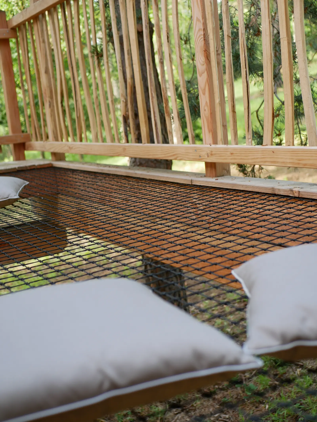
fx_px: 610
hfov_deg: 29.1
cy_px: 211
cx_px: 158
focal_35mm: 50
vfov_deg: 38.2
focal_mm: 25
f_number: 2.2
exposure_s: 1/160
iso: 200
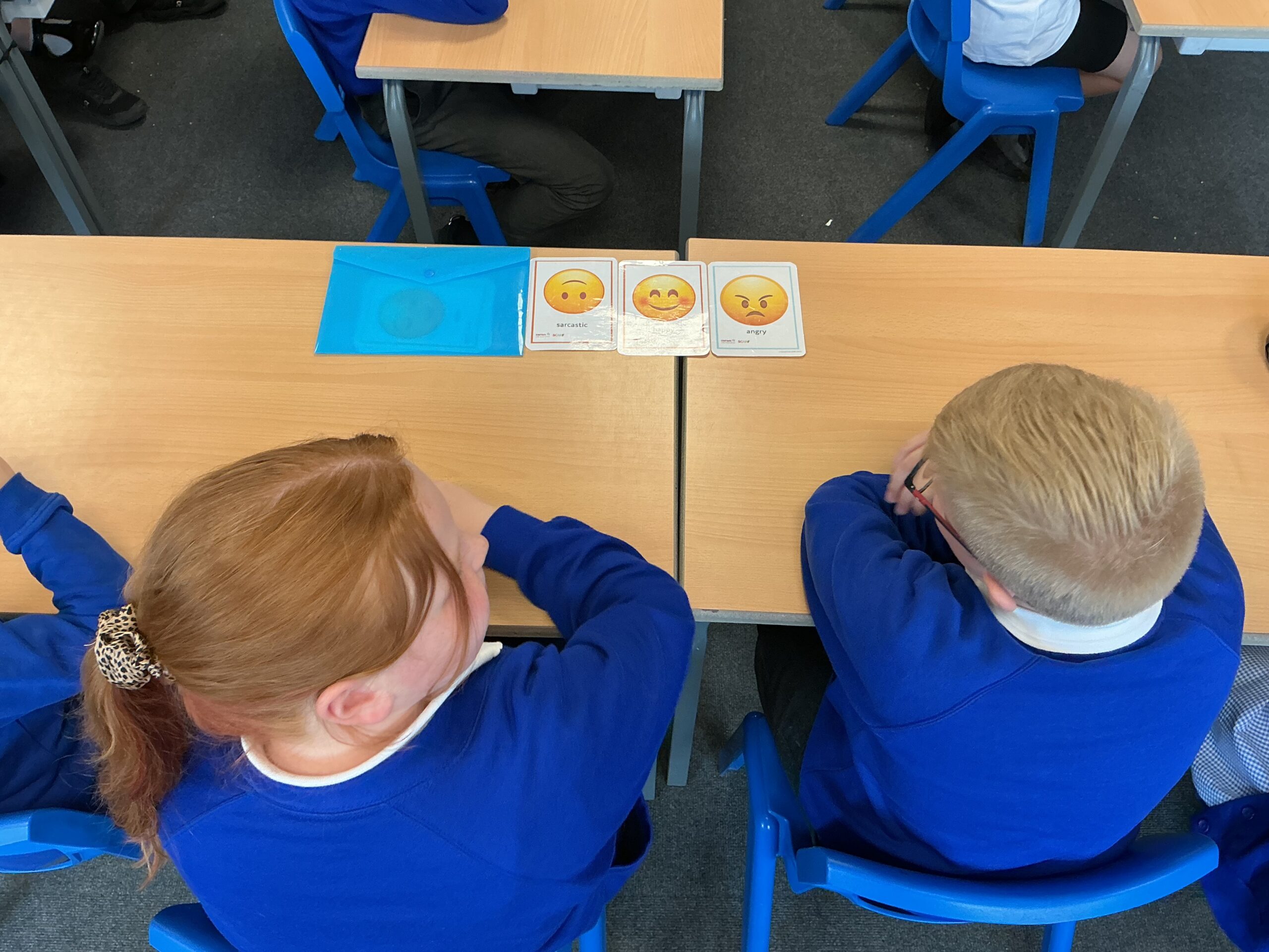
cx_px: 634
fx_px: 1063
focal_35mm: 29
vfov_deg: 48.2
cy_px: 476
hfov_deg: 61.7
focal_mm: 3
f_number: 1.8
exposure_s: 1/60
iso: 80
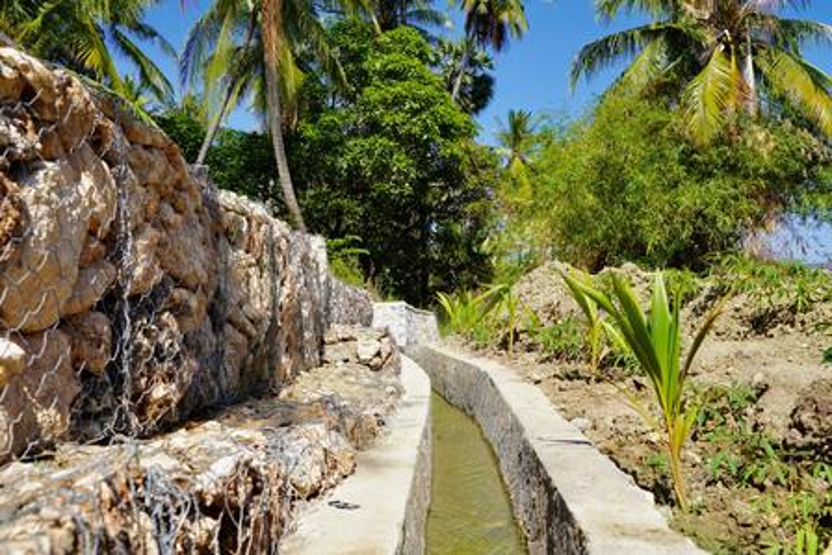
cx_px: 416
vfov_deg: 38.9
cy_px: 278
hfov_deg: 55.8
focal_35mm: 34
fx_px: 786
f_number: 9
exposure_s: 1/125
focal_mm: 34
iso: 100
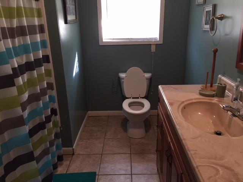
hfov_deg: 61.7
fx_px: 204
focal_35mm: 29
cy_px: 91
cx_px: 122
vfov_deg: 48.2
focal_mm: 4.15
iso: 160
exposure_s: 1/30
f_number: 2.2
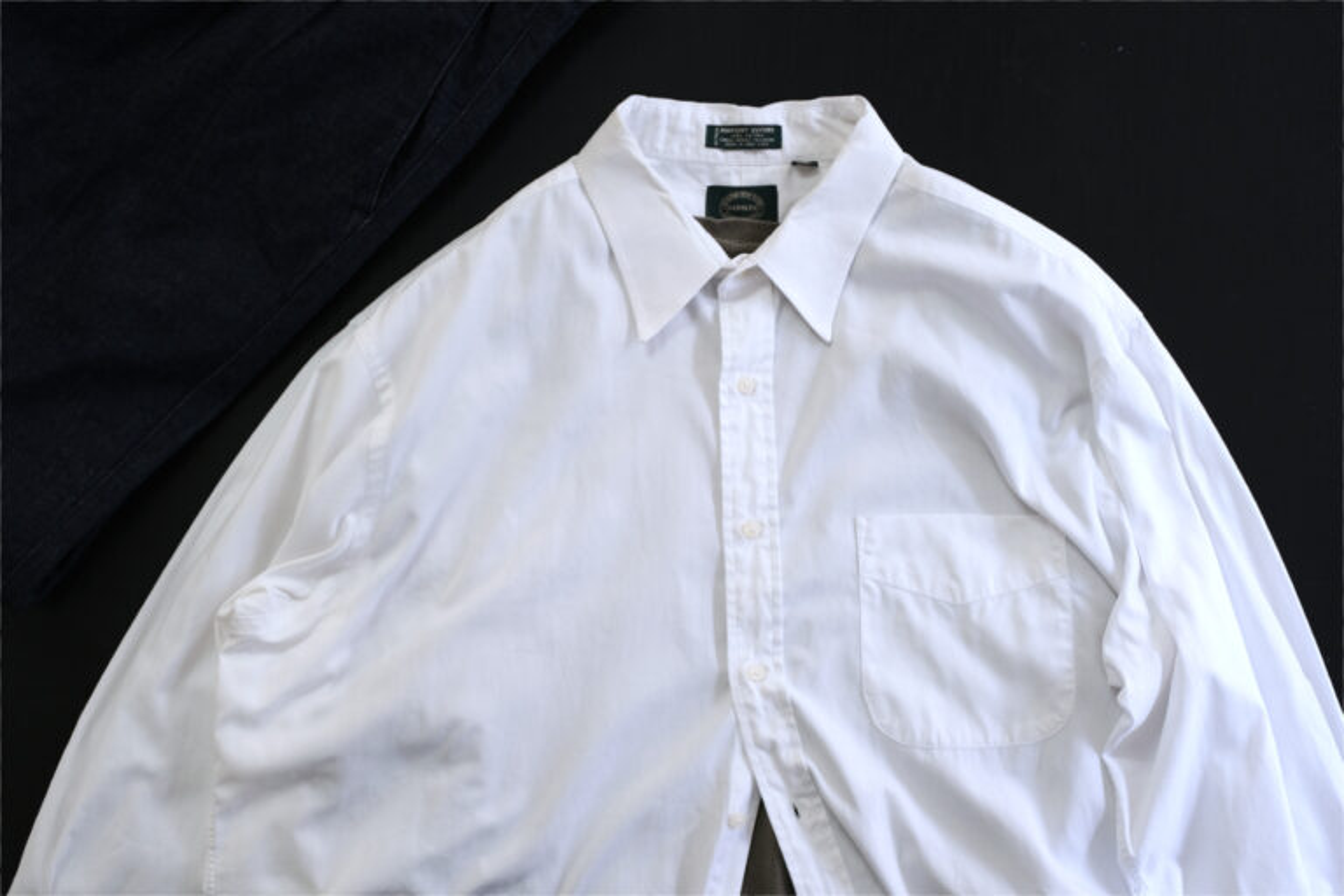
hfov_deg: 37.5
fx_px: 1979
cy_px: 448
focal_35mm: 53
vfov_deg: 25.5
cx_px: 672
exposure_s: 1/75
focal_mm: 35
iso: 250
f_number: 2
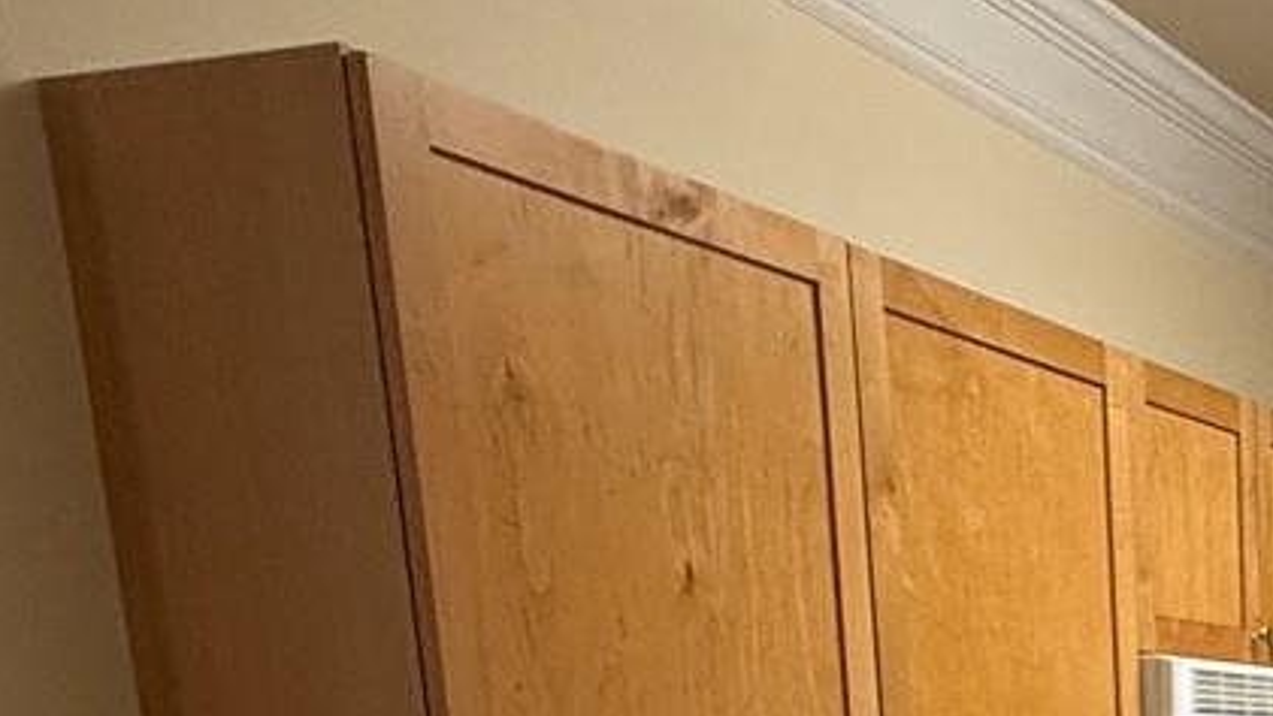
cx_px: 1566
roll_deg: -0.5
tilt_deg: -13.5
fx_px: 1958
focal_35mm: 58
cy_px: 1227
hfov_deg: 30.1
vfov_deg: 17.5
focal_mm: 2.22
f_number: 2.2
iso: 200
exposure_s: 1/60
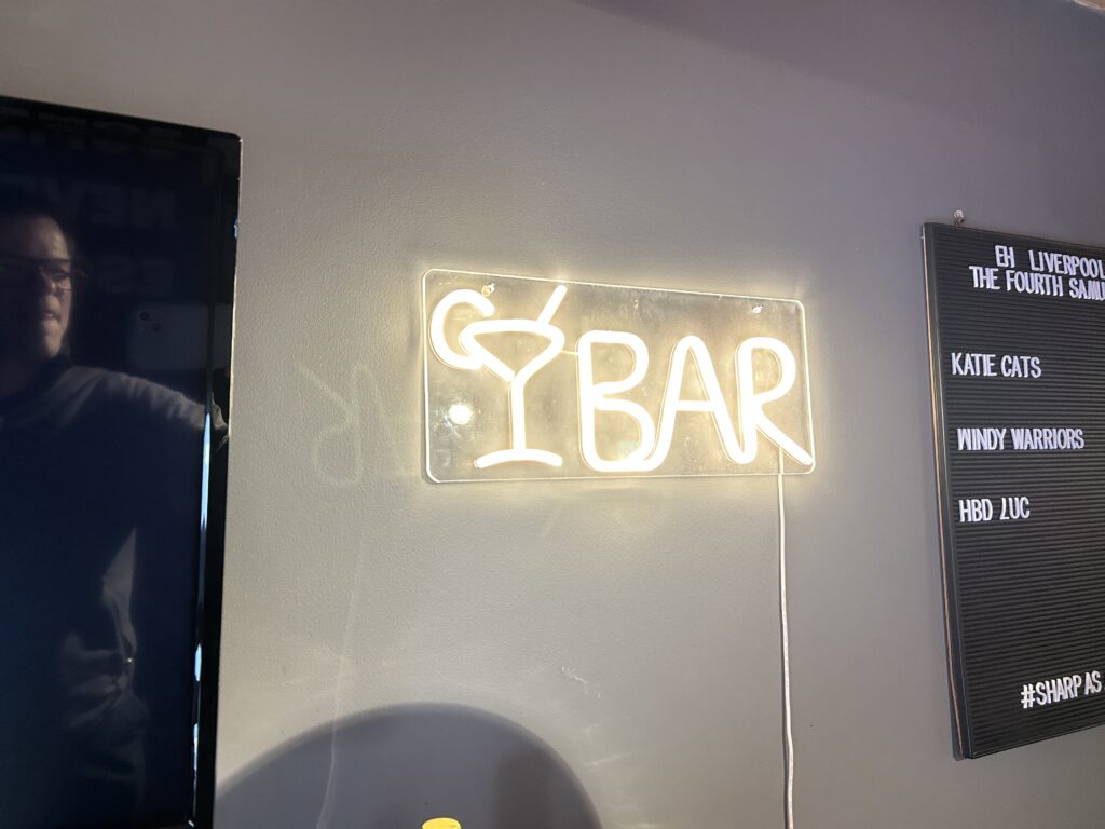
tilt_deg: +3.1
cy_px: 414
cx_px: 552
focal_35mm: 26
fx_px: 830
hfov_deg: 67.3
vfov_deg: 53.1
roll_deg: +1.9
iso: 200
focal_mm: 5.7
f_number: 1.5
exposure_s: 1/50
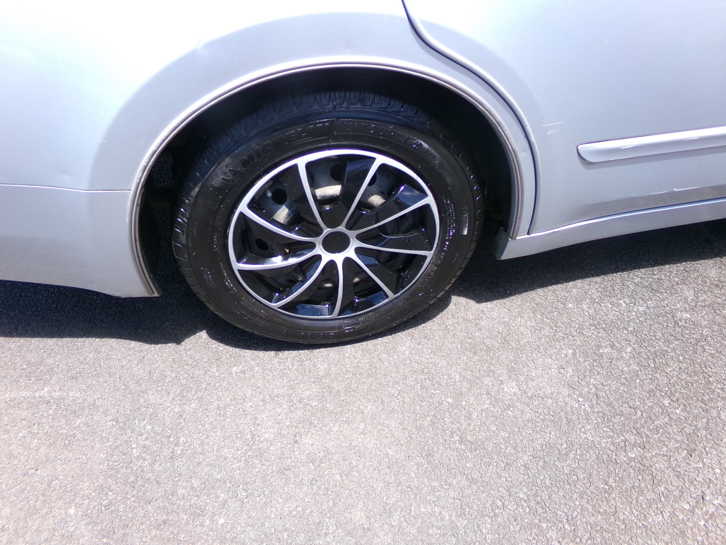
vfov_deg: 56.8
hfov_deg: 71.6
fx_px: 503
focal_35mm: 24
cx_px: 363
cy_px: 272
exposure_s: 1/210
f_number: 3.7
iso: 100
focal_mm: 4.3
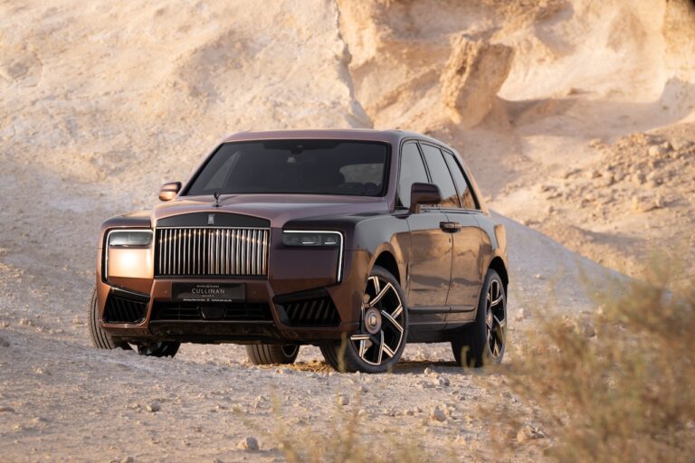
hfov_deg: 10.3
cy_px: 232
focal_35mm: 200
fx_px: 3861
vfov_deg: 6.9
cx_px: 348
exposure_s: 1/200
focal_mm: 200
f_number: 8
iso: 160
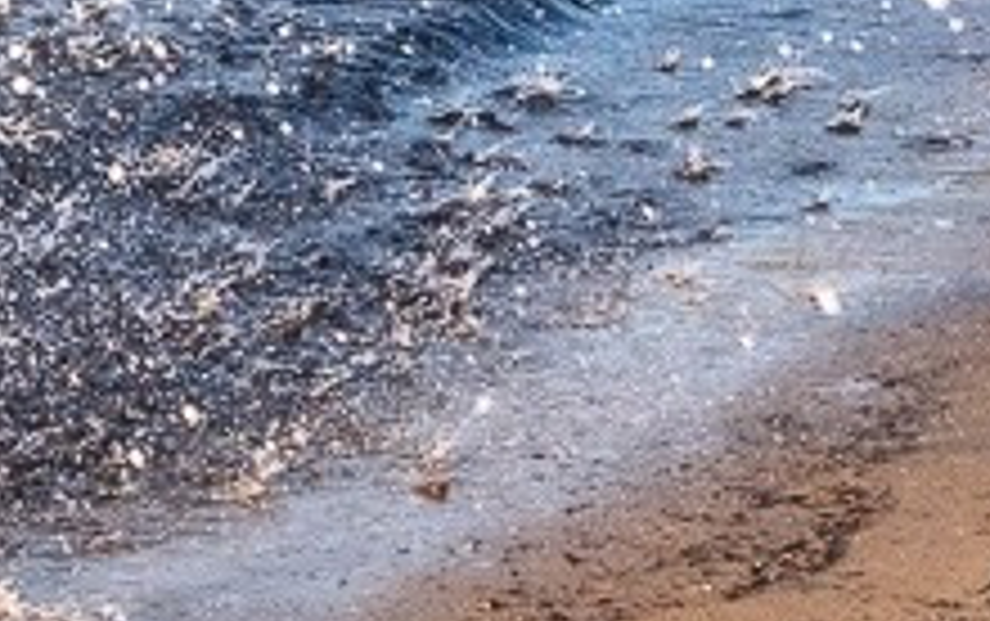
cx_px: -756
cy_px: -403
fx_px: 3835
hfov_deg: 13.3
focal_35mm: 142
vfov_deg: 9.0
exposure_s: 1/640
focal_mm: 24
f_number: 8
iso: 1250
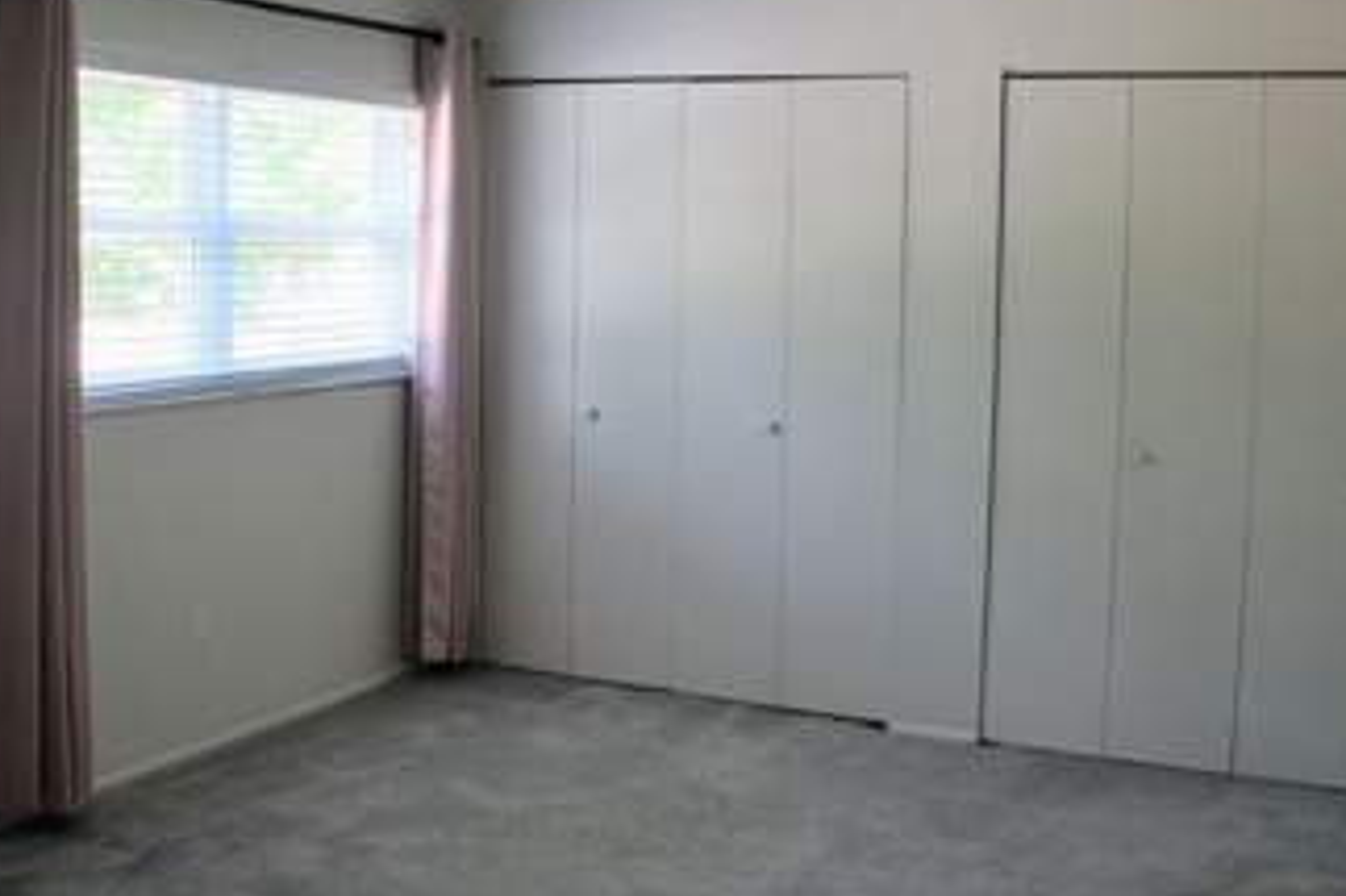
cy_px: 335
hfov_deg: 35.8
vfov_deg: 24.2
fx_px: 2083
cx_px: 667
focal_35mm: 56
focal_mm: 25
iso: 640
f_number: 4
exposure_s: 1/60
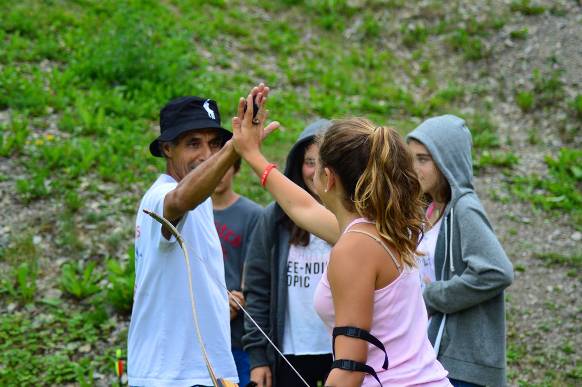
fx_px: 2229
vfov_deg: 9.9
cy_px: 194
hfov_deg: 14.9
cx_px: 291
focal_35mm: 138
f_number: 4
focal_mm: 92
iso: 125
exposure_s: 1/400
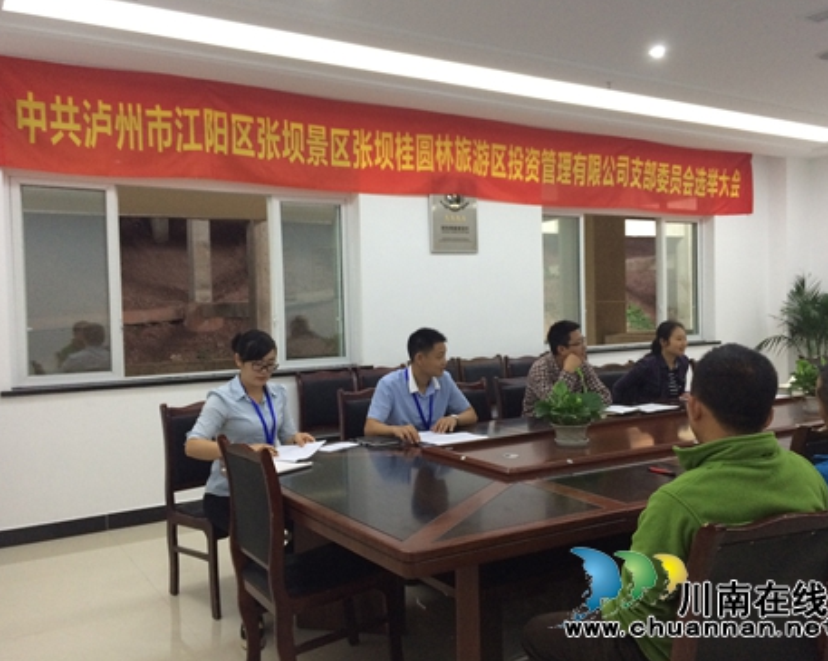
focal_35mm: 31
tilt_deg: -4.0
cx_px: 433
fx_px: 759
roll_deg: -0.8
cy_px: 334
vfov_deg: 47.1
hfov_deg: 57.2
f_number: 2.2
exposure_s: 1/33
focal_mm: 4.15
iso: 250
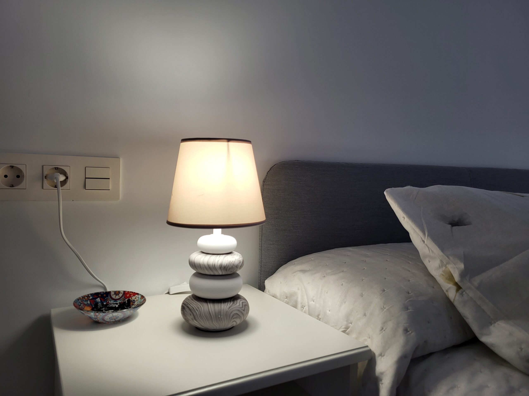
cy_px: 198
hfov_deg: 67.3
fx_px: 397
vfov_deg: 53.1
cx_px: 264
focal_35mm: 26
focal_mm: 5.4
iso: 80
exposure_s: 1/100
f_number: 1.8
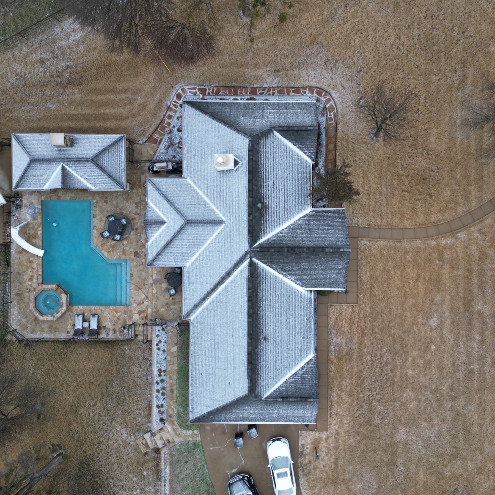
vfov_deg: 55.6
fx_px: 469
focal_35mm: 29
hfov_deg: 55.5
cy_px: 242
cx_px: 273
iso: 110
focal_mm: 6.72
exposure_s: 1/180
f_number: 1.7
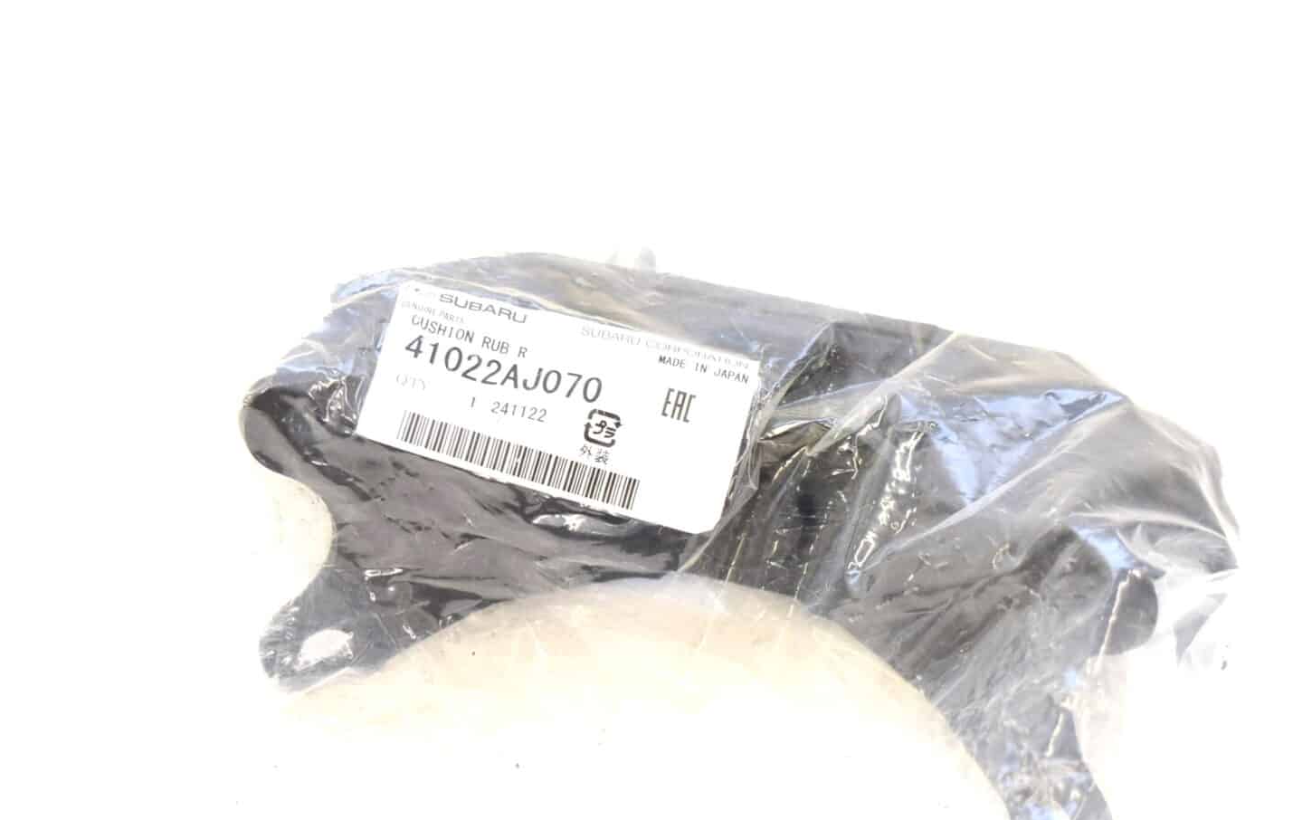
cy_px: 422
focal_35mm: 76
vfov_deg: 17.2
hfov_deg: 27.2
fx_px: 2707
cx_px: 686
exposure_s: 1/125
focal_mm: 35
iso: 400
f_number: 5.6
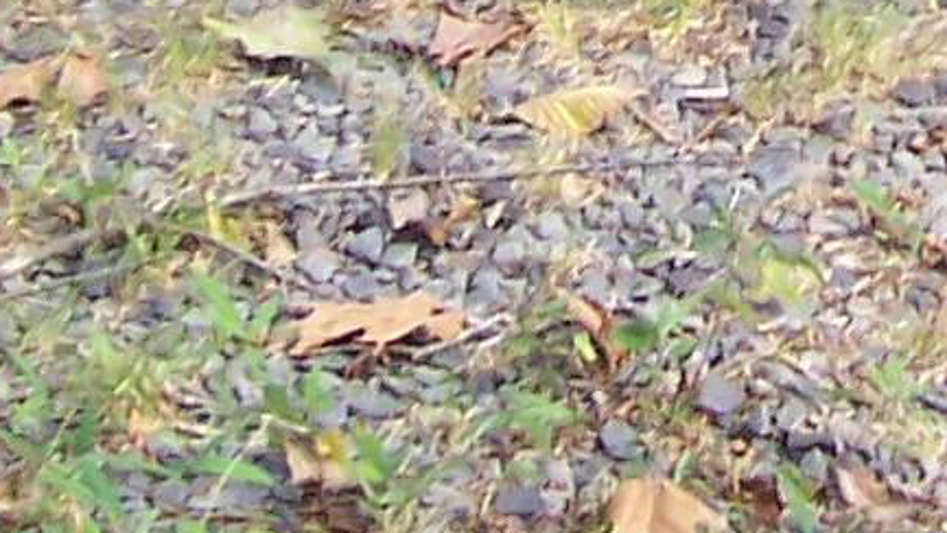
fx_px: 4748
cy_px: -1003
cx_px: 1249
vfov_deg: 6.0
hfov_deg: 11.1
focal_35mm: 189
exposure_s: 1/90
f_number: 2.8
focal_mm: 5.6
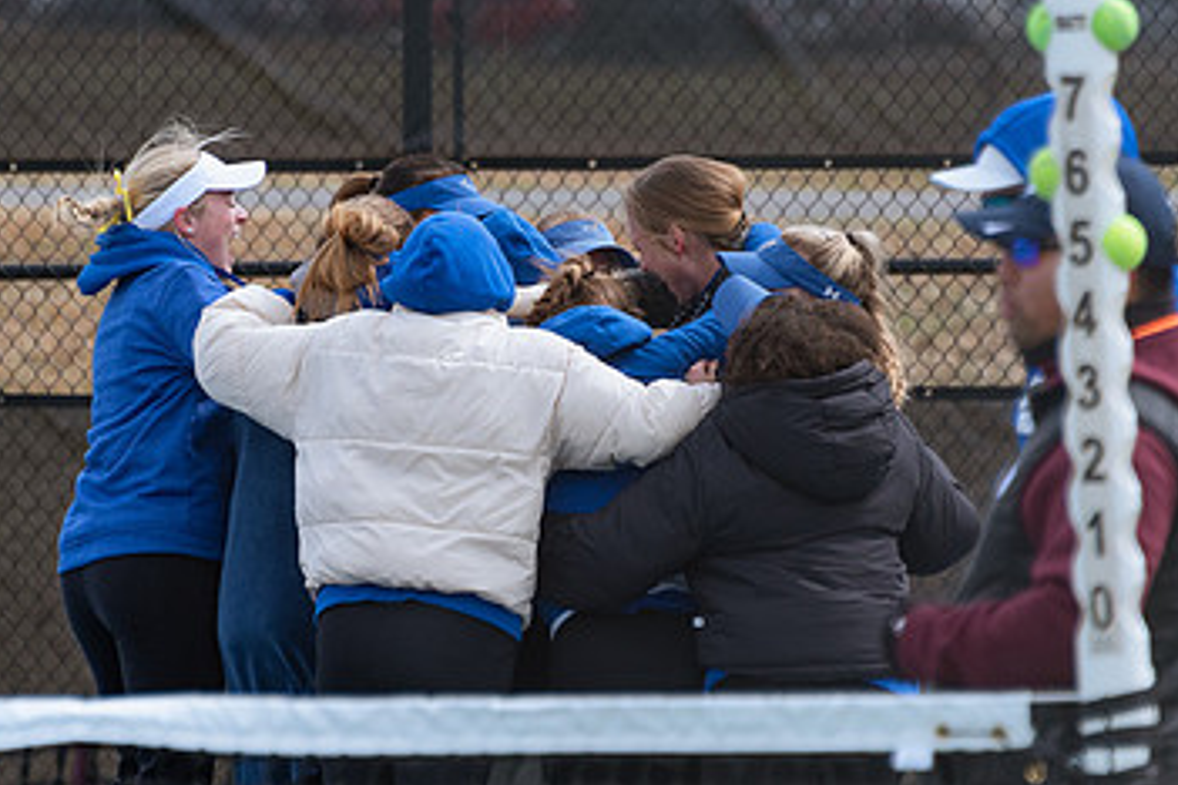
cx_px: 526
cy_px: 381
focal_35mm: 525
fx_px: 17178
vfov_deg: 2.6
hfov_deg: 3.9
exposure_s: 1/2000
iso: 640
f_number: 5.6
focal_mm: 300
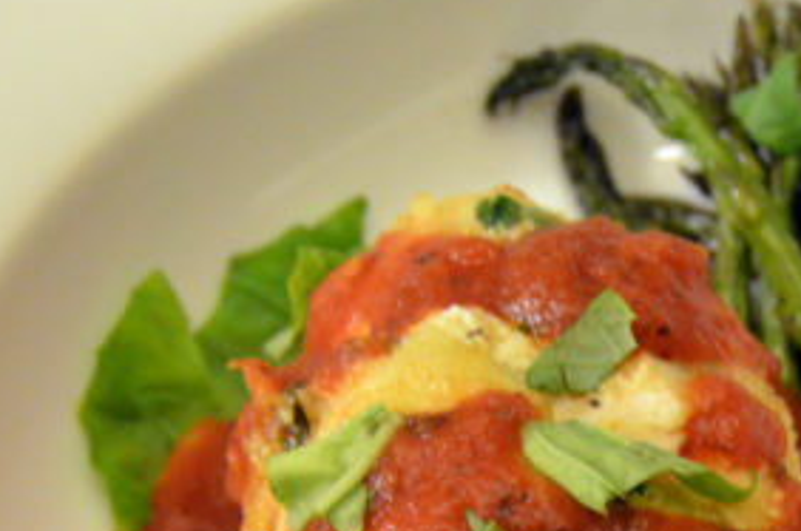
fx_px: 4354
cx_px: 761
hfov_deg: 10.4
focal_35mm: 196
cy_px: 657
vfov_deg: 6.9
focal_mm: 48
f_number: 7.1
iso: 4500
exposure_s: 1/30
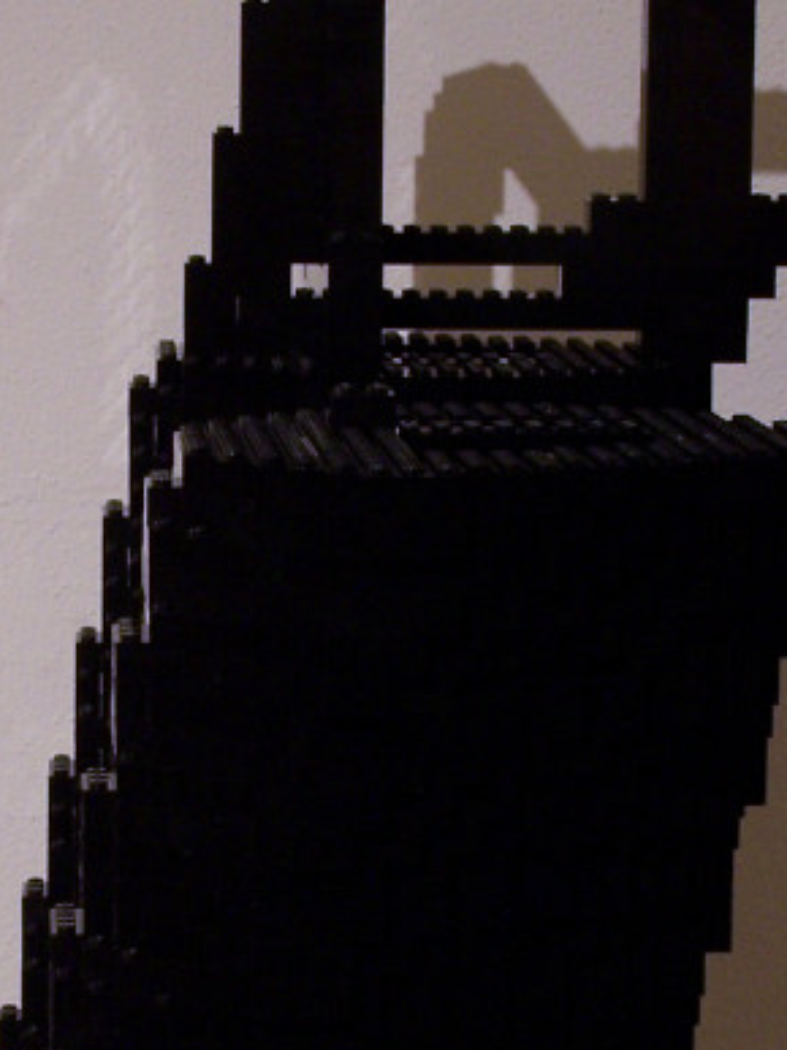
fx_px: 4732
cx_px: 76
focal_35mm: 156
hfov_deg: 9.5
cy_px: 803
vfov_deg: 12.6
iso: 80
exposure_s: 1/2
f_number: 3.1
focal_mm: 9.8
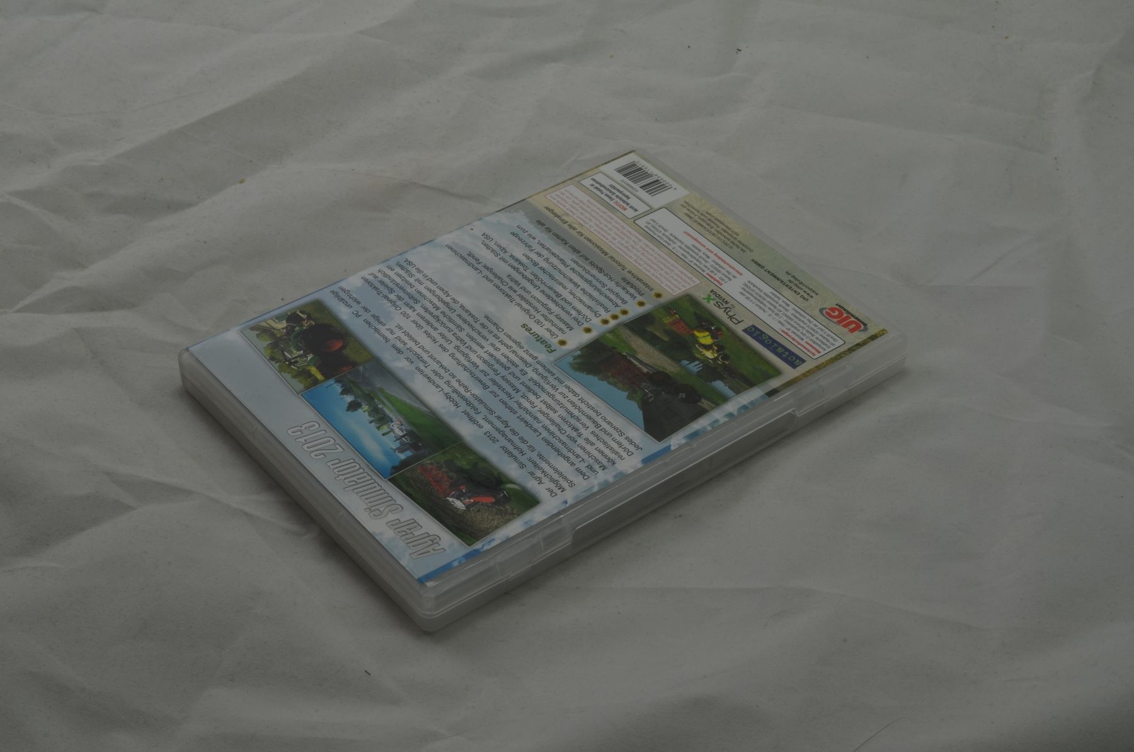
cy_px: 376
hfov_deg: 33.5
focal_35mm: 60
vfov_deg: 22.5
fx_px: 1886
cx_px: 567
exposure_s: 1/4
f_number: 20
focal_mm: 40
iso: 100
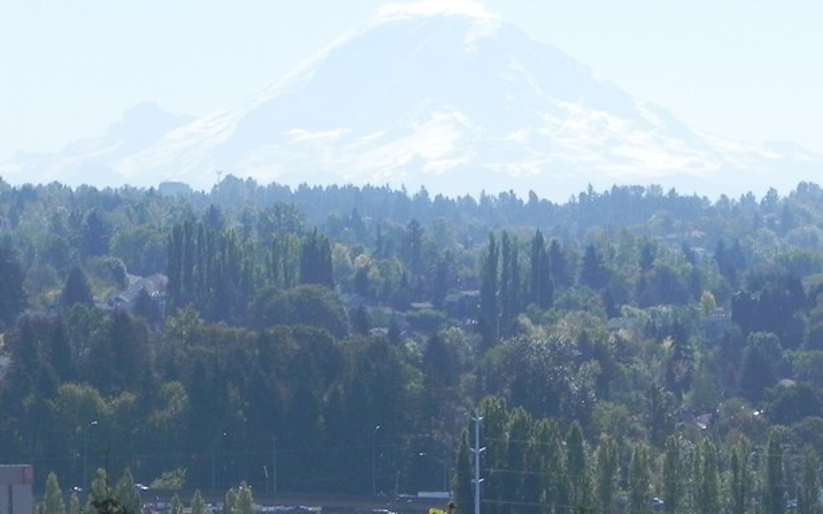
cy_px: 376
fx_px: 6437
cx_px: 611
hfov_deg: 7.3
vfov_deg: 4.6
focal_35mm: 287
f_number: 7.1
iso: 160
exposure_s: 1/475
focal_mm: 28.8
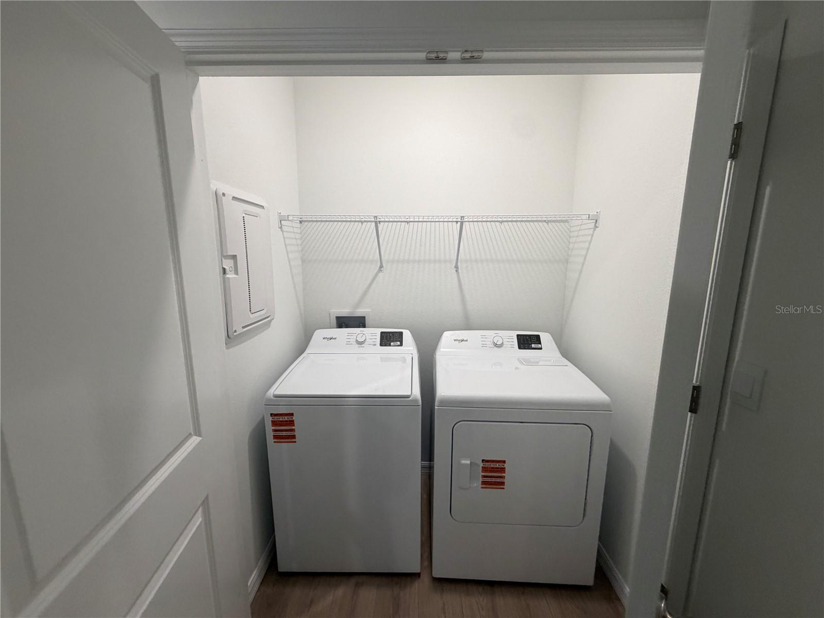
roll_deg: -1.8
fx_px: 333
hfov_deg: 102.1
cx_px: 412
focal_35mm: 14
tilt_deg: -9.3
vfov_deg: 85.7
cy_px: 309
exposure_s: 1/120
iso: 250
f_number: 2.2
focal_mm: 2.22
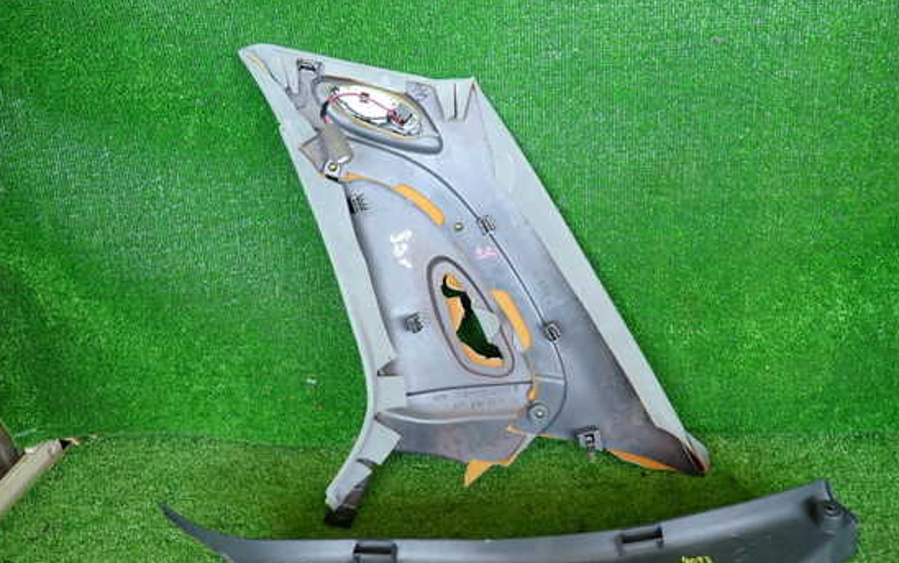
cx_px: 450
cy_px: 322
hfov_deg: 64.6
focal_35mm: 29
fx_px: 711
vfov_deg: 43.1
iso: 200
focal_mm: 4.5
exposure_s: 1/100
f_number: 2
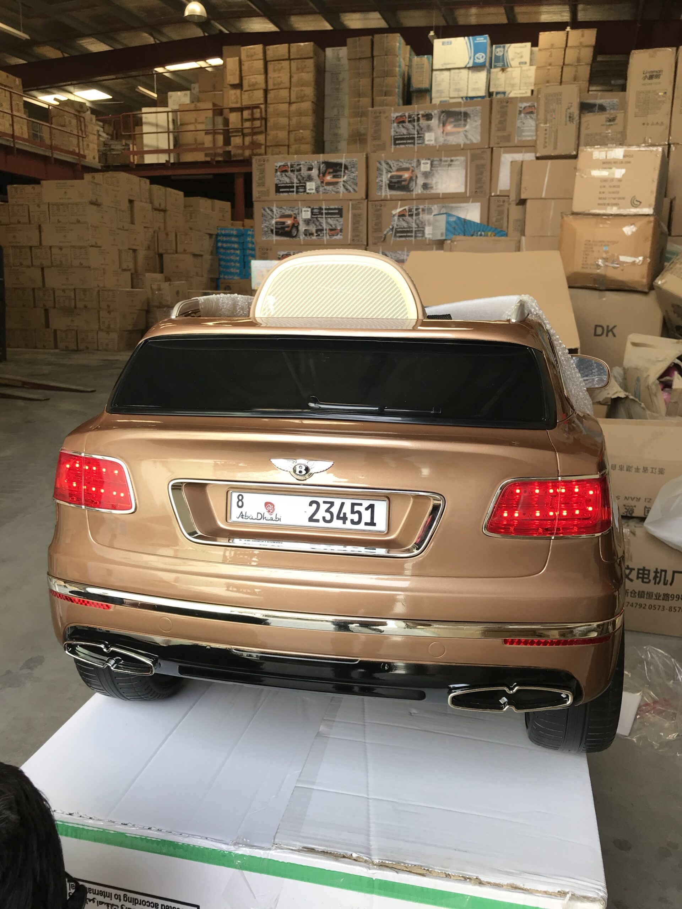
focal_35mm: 28
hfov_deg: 49.7
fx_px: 736
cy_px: 454
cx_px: 341
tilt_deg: -11.3
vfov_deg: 63.4
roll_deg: -0.4
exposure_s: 1/114
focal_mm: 3.99
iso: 20
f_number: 1.8
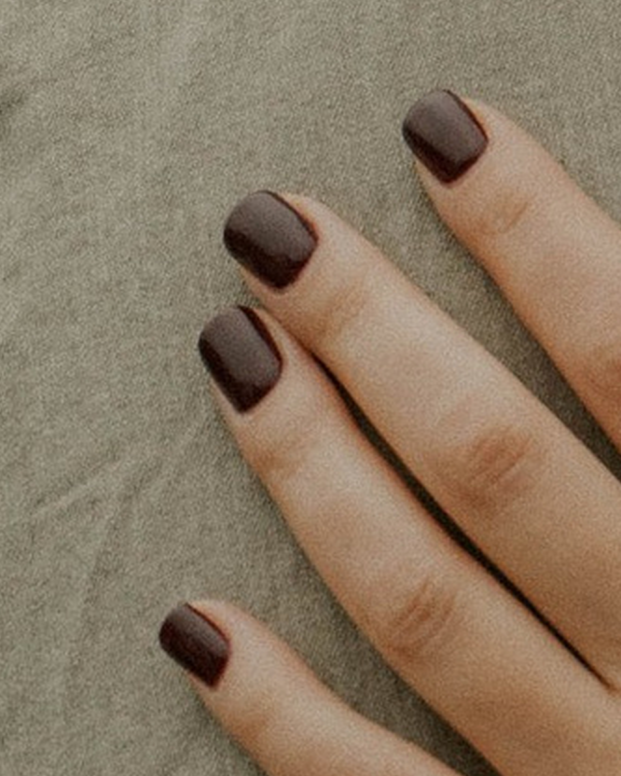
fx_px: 14905
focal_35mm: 649
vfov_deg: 3.0
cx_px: 1333
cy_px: -694
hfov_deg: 2.4
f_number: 4.5
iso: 250
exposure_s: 1/160
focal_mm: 75
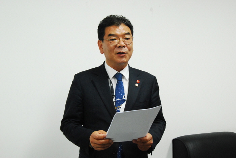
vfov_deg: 28.2
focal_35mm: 48
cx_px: 118
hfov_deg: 41.1
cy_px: 79
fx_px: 315
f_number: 6.3
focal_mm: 32
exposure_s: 1/80
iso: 1600
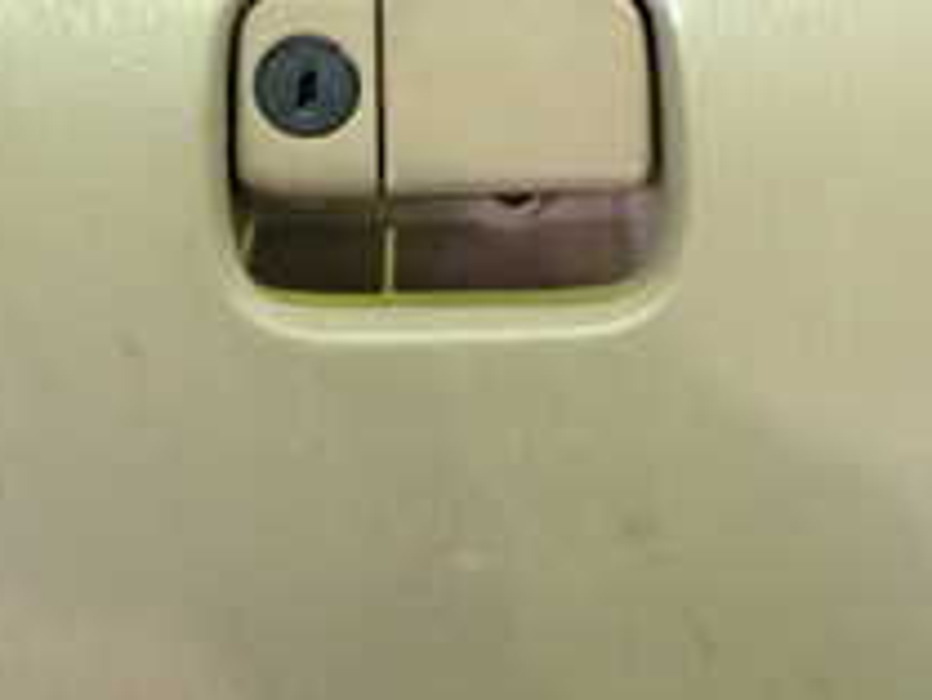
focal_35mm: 86
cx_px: 450
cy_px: 504
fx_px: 2317
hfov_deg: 22.7
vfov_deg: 17.1
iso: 800
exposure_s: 1/40
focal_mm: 5.4
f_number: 2.3
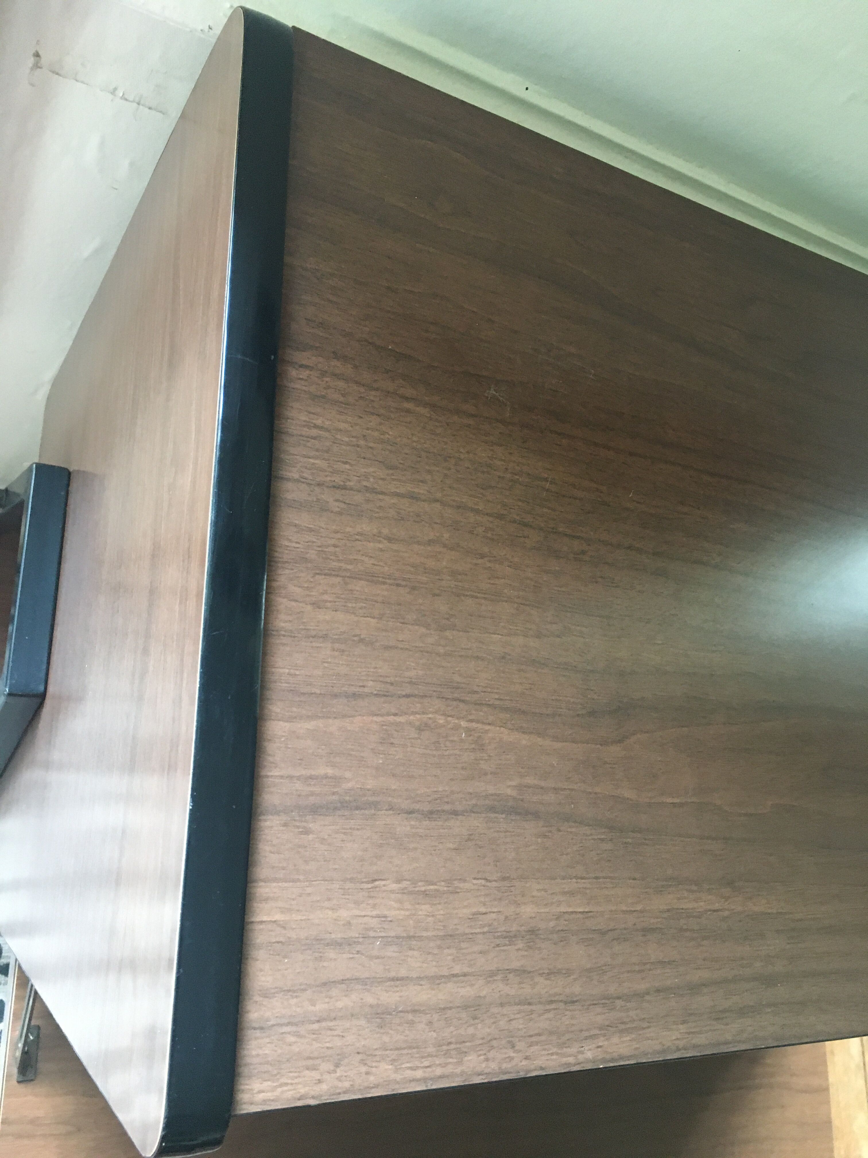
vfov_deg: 61.7
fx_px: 970
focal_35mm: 29
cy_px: 579
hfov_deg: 48.2
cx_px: 434
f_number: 2.2
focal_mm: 4.15
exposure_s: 1/25
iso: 200
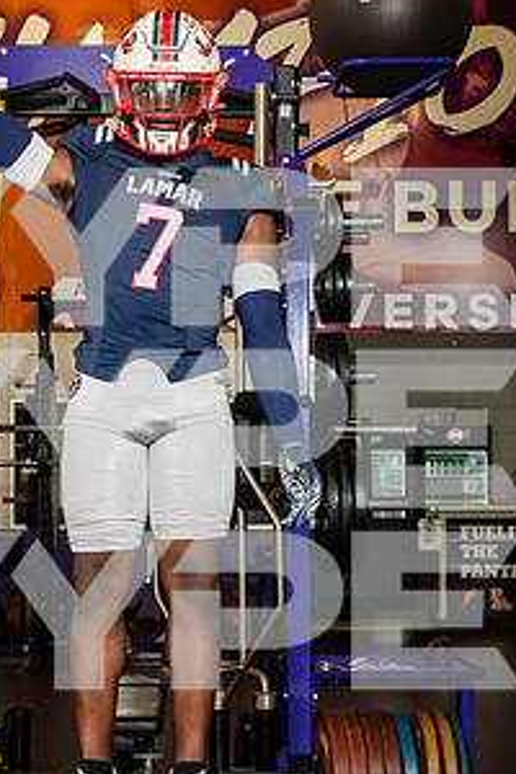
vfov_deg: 30.5
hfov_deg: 20.5
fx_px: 1419
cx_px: 147
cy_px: 431
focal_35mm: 66
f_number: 7.1
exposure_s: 1/250
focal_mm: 44
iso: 800
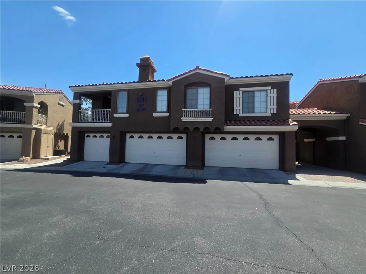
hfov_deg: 106.2
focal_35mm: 13
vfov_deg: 89.9
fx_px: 137
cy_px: 137
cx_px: 183
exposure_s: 1/1704
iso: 50
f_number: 2.2
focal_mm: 2.2
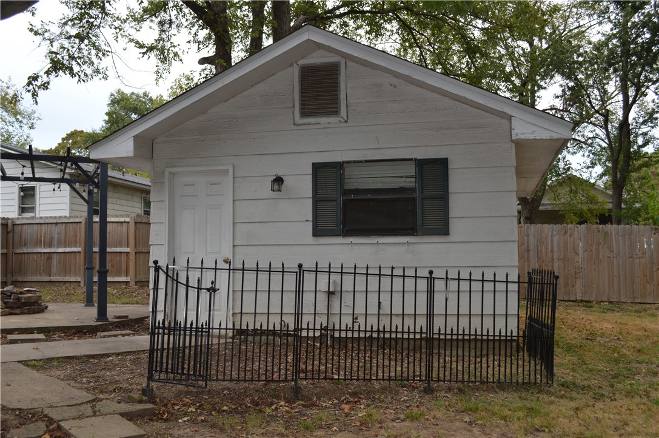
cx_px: 330
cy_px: 219
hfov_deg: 53.2
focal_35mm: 36
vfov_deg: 36.8
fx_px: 658
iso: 100
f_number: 5.6
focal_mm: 24
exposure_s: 1/200
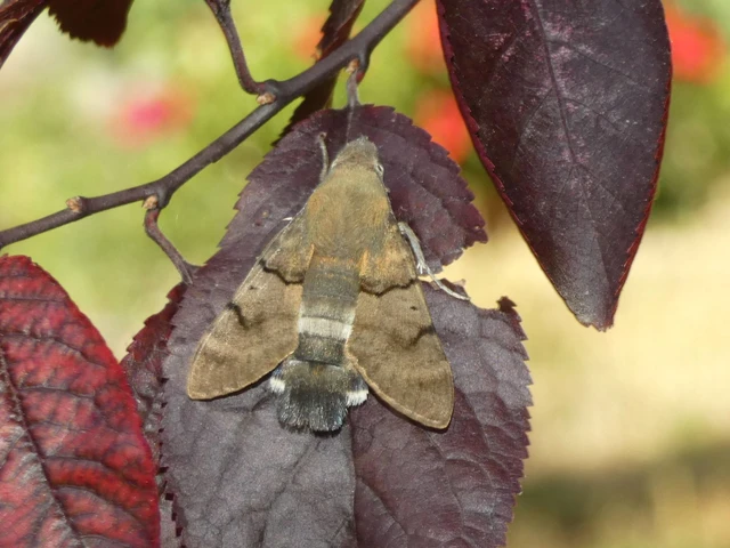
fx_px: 3163
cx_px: 365
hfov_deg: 13.2
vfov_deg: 9.9
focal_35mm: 150
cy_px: 274
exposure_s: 1/50
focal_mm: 26.9
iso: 80
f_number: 5.6
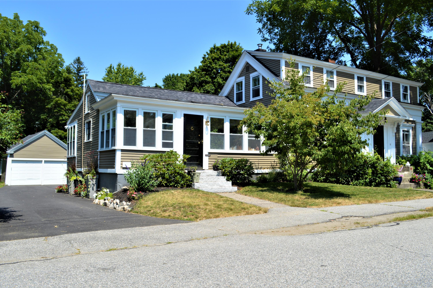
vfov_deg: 43.5
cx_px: 216
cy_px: 144
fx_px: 360
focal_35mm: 30
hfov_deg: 62.0
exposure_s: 1/250
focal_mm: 20
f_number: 8
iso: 100
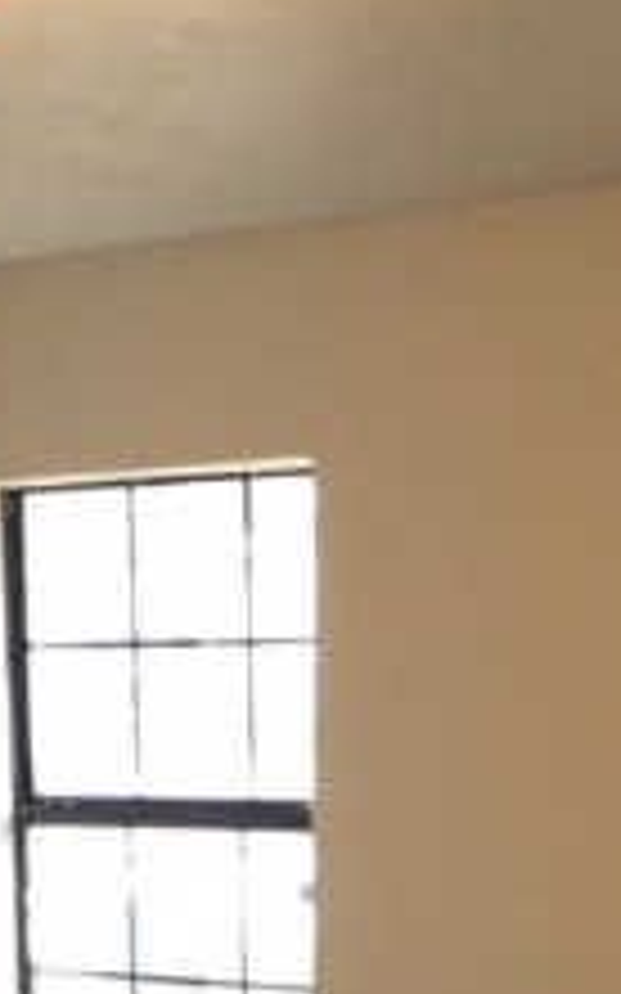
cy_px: 1493
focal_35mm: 107
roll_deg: +0.4
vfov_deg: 17.5
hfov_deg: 12.2
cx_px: 369
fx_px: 2899
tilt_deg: -15.2
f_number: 2.2
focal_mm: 4.15
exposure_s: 1/15
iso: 50
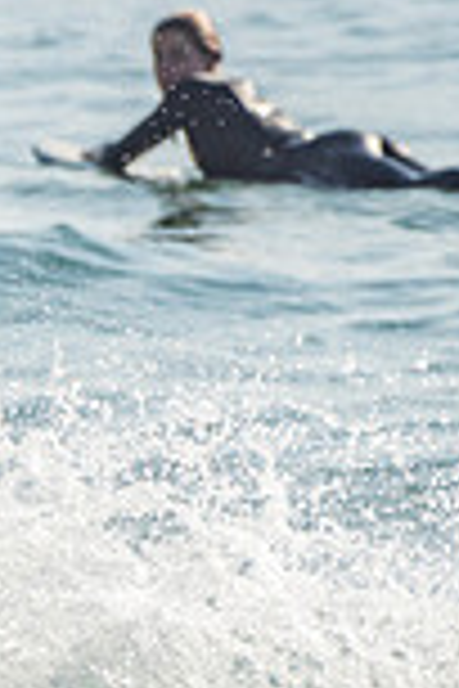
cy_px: 564
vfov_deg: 1.1
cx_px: -626
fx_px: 36258
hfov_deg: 0.7
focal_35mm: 1896
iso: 140
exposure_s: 1/2000
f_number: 5.6
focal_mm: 500
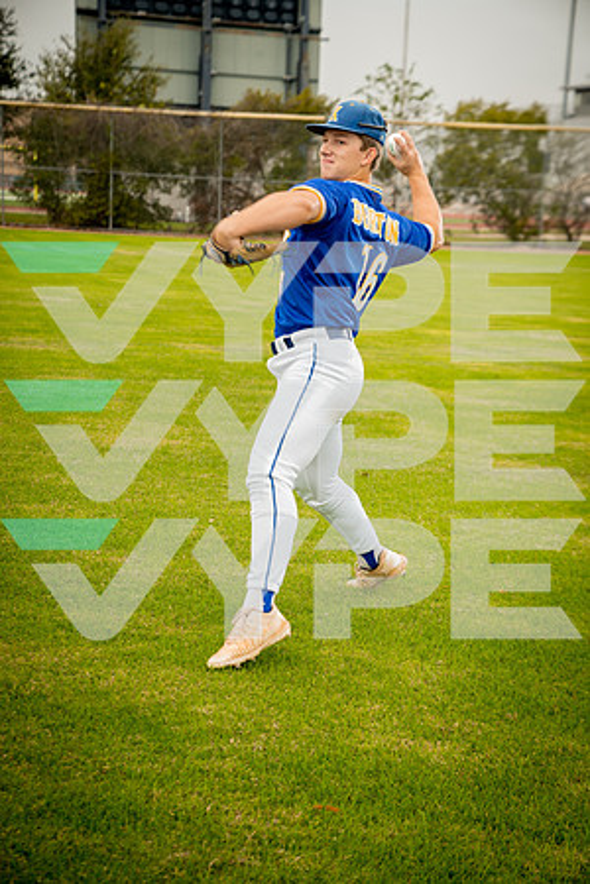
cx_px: 295
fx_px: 1721
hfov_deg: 19.5
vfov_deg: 28.8
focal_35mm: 70
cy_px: 442
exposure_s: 1/250
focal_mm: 70
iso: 200
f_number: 4
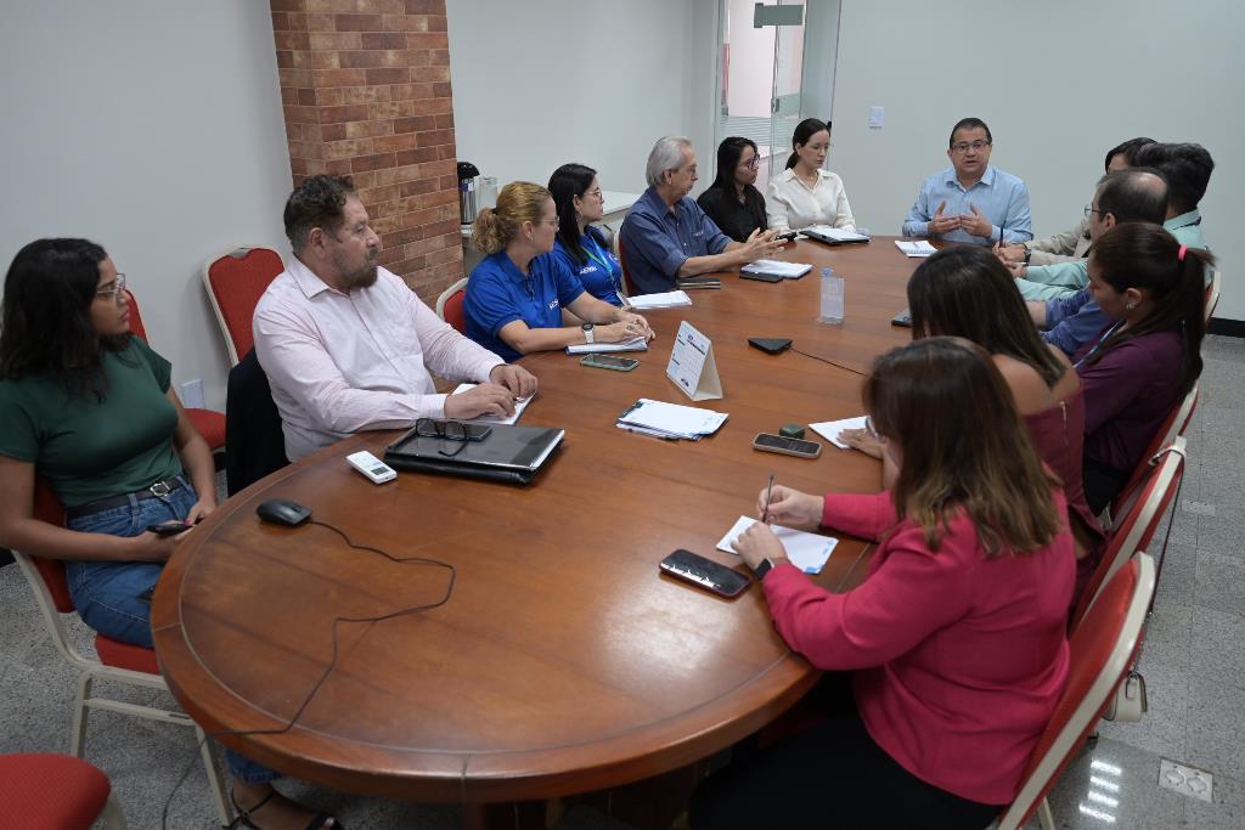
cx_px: 622
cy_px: 415
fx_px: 917
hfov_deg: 68.4
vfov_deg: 48.7
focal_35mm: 26
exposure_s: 1/200
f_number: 4
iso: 1600
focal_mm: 26.5
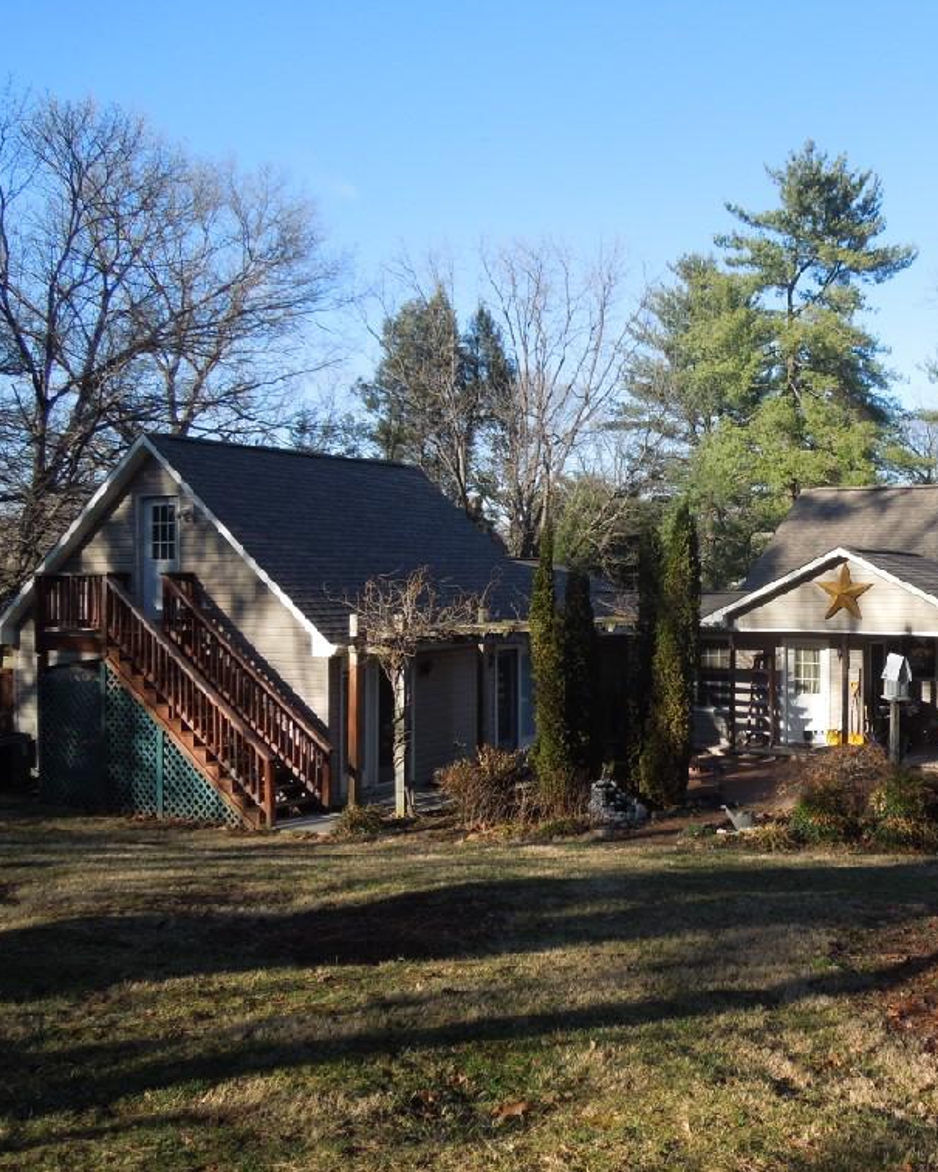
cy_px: 582
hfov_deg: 43.0
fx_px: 1145
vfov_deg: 54.2
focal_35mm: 33
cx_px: 714
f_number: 3.3
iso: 100
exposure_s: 1/500
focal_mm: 4.5
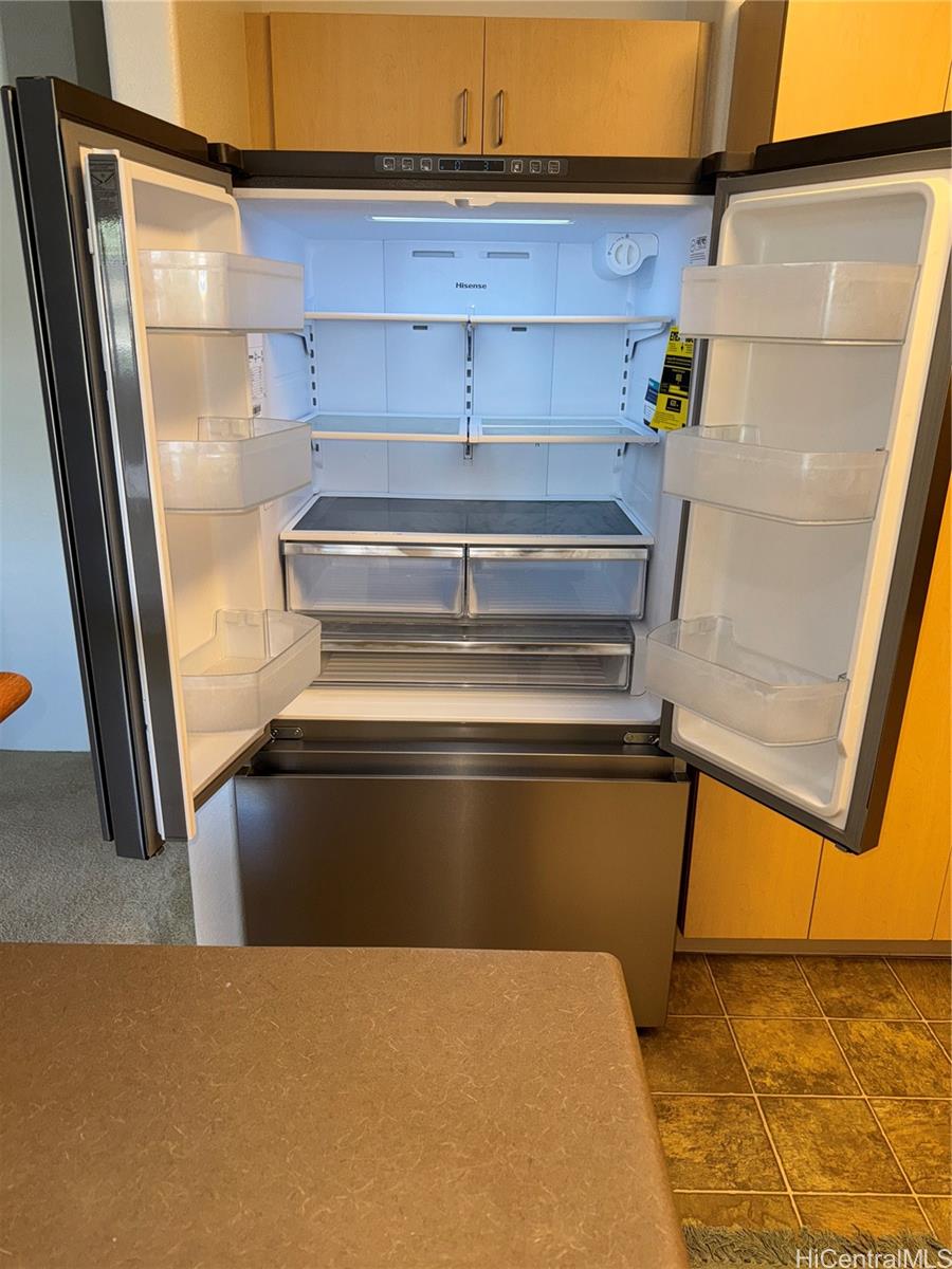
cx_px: 476
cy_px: 634
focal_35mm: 24
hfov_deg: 56.8
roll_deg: +0.5
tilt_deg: -19.6
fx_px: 880
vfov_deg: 71.6
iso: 50
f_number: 1.78
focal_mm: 6.76
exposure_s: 1/139
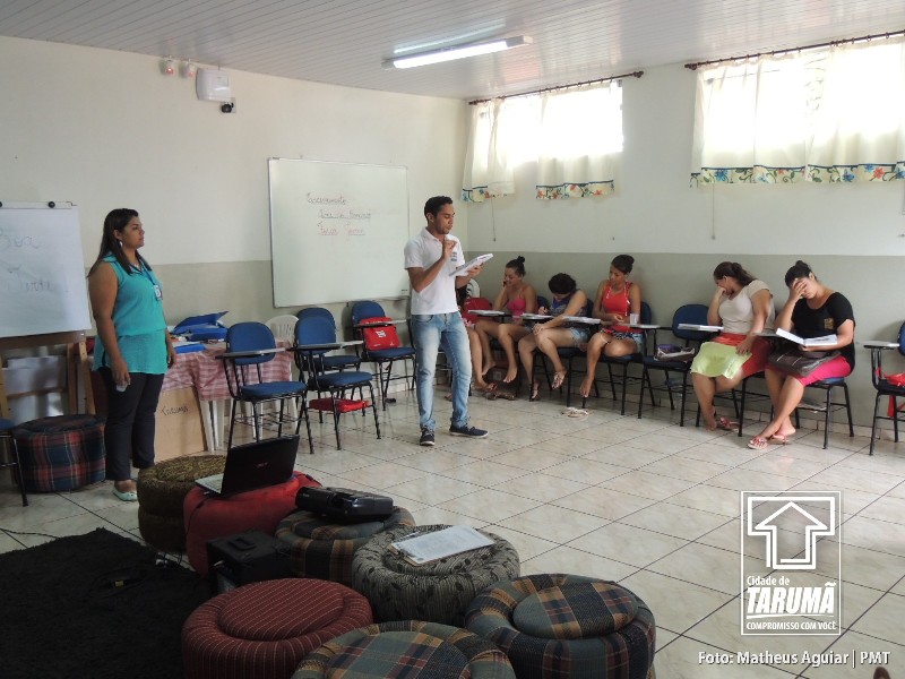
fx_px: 863
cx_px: 452
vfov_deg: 42.9
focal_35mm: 33
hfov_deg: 55.4
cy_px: 340
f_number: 3.2
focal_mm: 5.8
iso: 400
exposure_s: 1/40
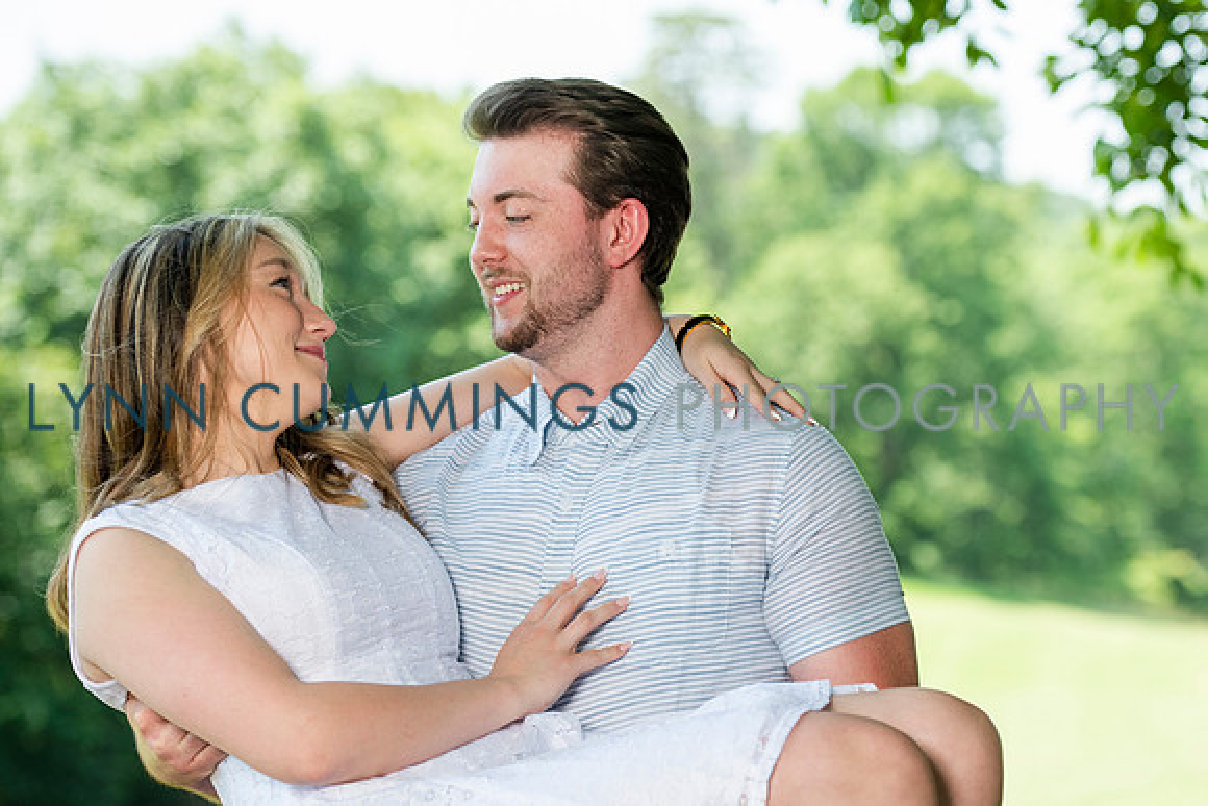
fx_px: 4199
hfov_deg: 16.3
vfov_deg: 11.0
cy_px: 373
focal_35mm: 125
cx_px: 795
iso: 400
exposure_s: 1/1000
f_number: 3.5
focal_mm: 95
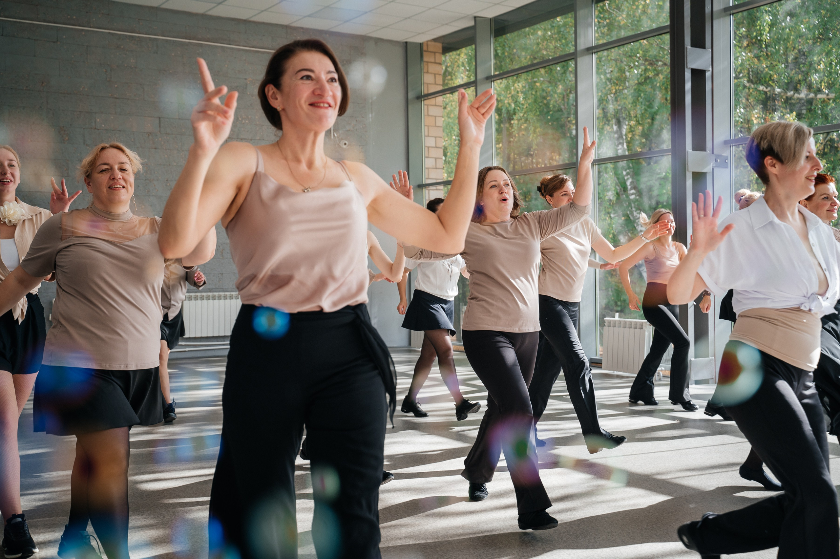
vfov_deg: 31.8
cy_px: 280
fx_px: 979
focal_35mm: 42
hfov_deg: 46.4
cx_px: 420
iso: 200
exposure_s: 1/250
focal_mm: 42
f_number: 4.5
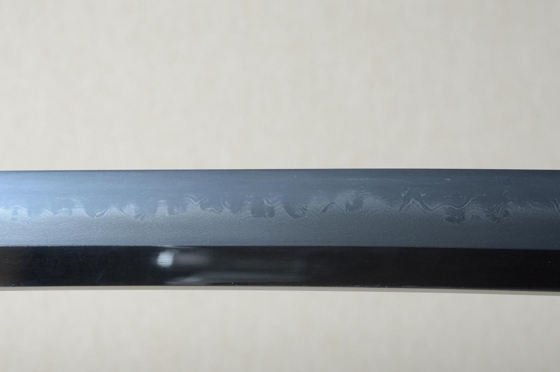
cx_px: 280
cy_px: 186
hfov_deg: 16.1
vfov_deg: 10.7
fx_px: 1982
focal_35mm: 128
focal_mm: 85
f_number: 11
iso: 400
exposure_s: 1/1.6
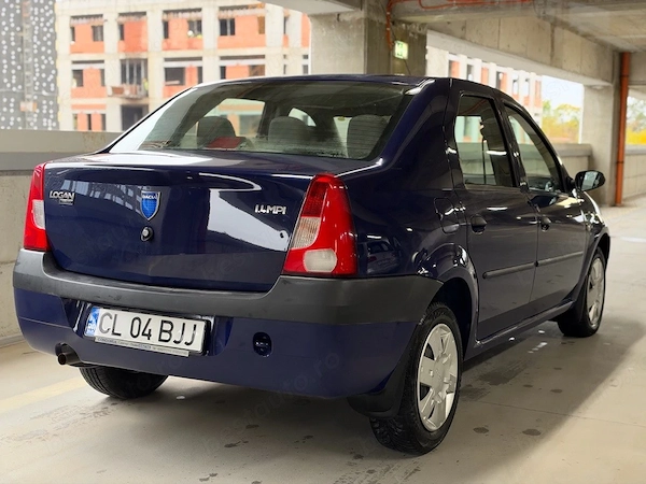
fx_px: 896
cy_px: 242
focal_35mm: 48
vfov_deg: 30.3
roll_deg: +0.0
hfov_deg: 39.7
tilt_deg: -5.6
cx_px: 323
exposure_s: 1/50
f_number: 1.48
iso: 250
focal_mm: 6.93
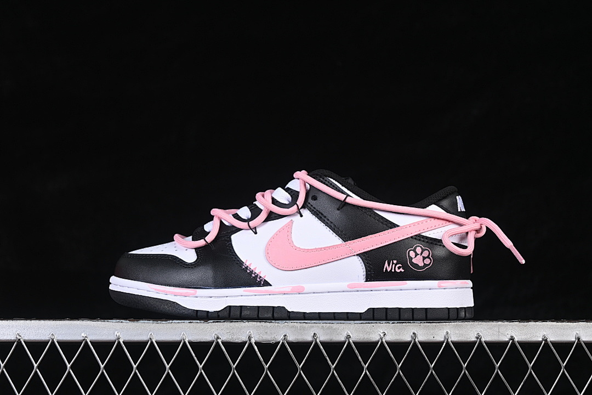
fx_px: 1233
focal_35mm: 75
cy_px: 198
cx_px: 296
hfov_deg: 27.0
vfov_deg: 18.2
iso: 160
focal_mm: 50
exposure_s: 1/80
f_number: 7.1
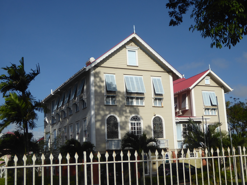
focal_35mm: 53
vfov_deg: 27.5
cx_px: 124
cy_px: 92
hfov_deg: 36.2
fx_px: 378
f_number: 4.1
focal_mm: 9
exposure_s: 1/1300
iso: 80
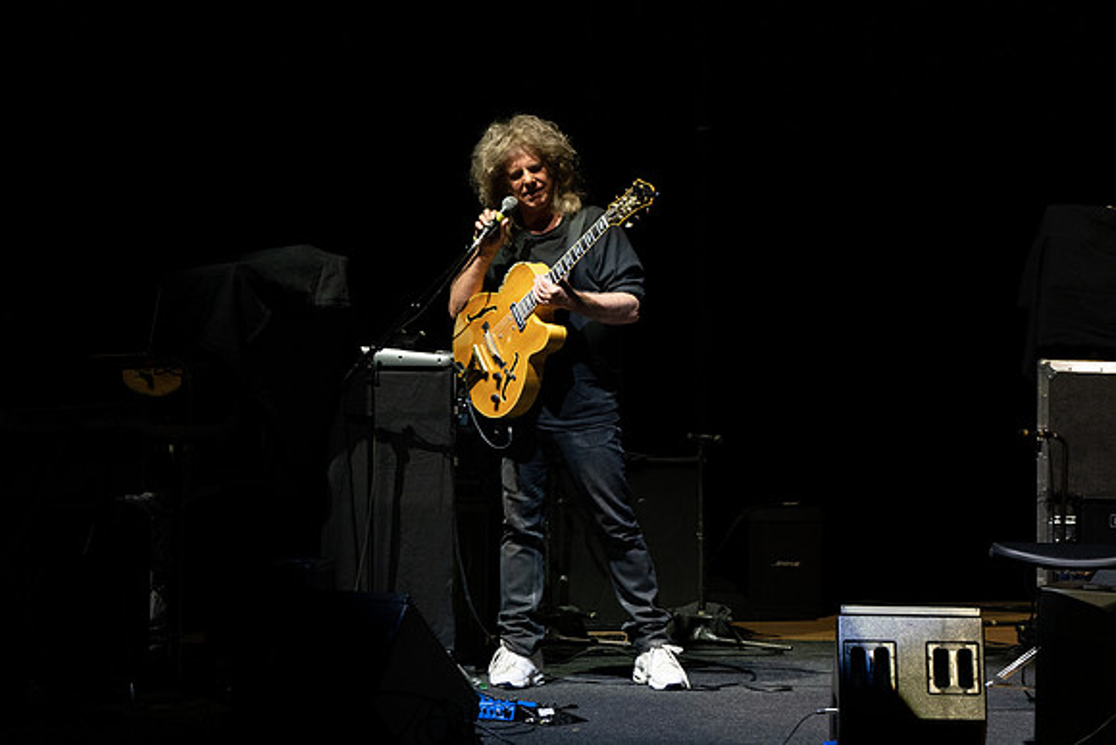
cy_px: 261
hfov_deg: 5.8
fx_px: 11103
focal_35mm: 358
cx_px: 531
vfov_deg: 3.8
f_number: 5.6
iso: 2000
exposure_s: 1/250
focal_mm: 268
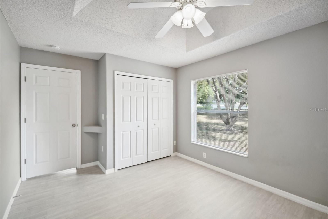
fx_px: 137
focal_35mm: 15
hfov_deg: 100.4
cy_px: 110
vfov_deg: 77.3
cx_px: 164
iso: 400
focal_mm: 10
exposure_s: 1/90
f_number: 4.5
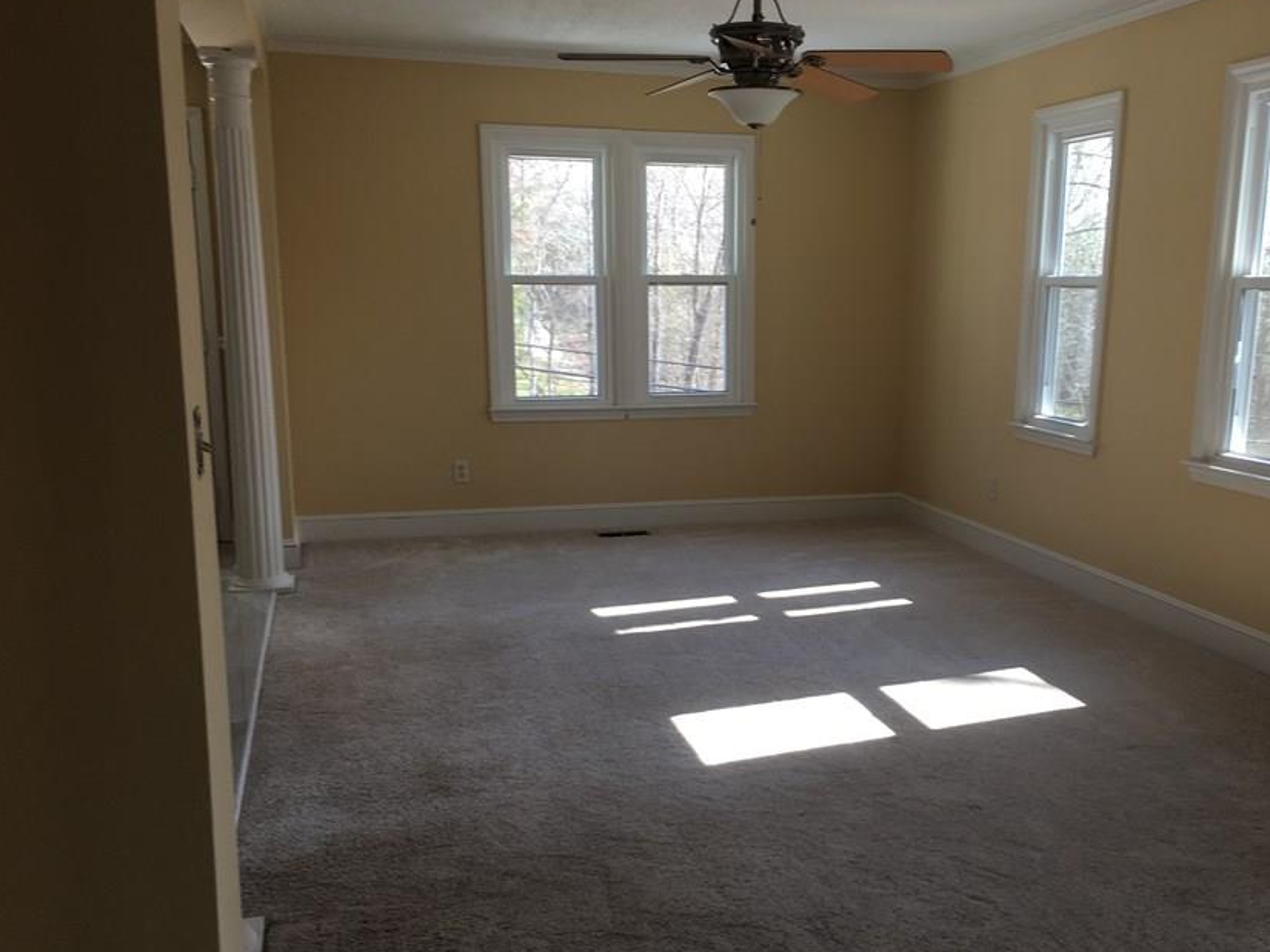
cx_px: 757
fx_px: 1321
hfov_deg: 51.0
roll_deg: -1.4
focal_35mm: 36
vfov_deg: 39.5
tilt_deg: -12.2
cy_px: 575
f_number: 2.2
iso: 25
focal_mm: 4.15
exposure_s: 1/60
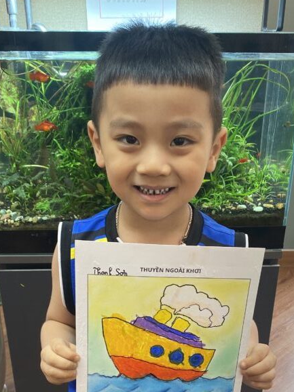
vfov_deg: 39.9
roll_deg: +0.6
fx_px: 510
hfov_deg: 32.2
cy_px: 330
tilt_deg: -30.0
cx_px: 154
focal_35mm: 45
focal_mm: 4.25
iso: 80
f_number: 1.8
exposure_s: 1/121
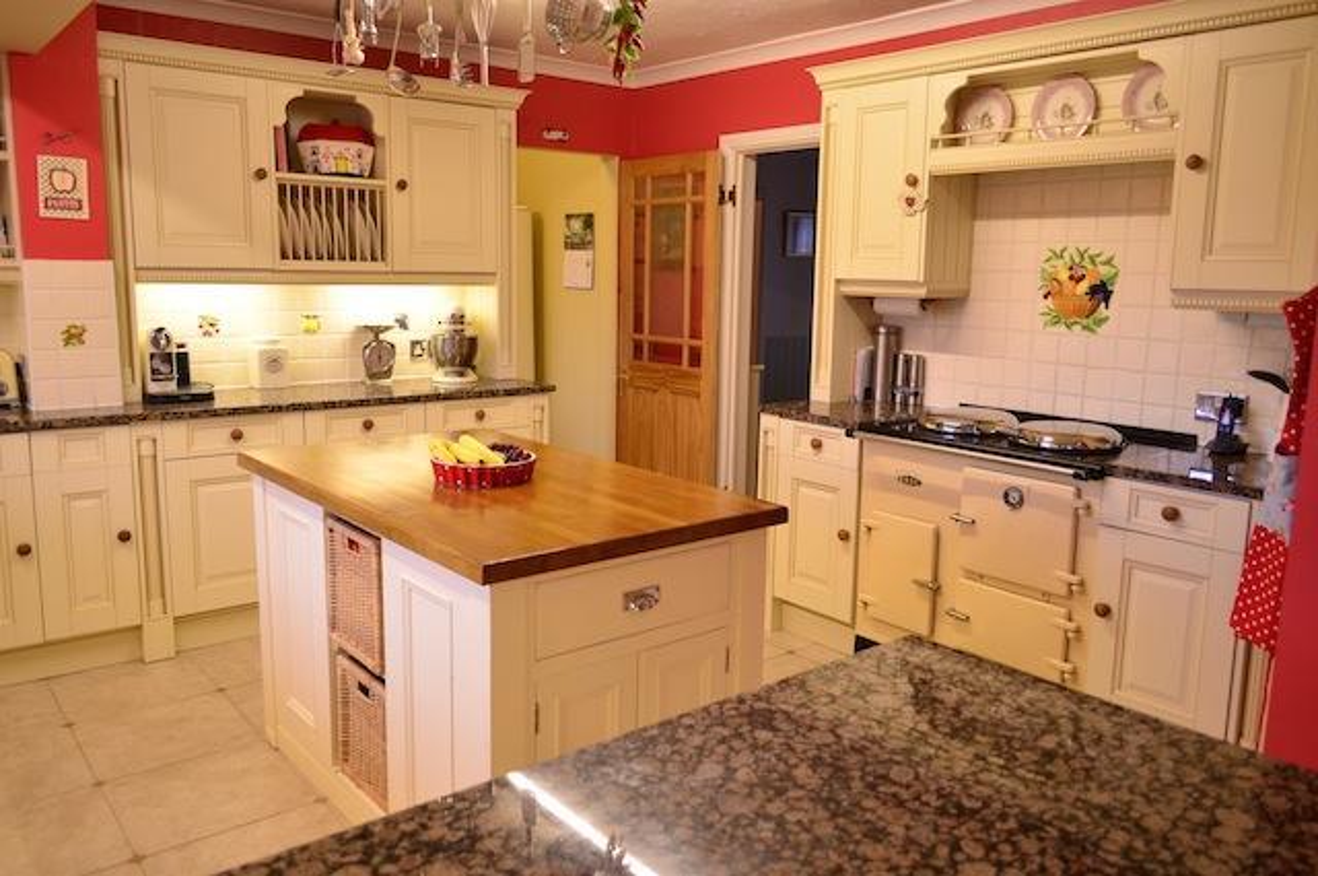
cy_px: 438
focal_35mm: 27
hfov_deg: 67.4
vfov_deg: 47.8
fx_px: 987
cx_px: 659
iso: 250
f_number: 3.5
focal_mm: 18
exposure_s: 1/20
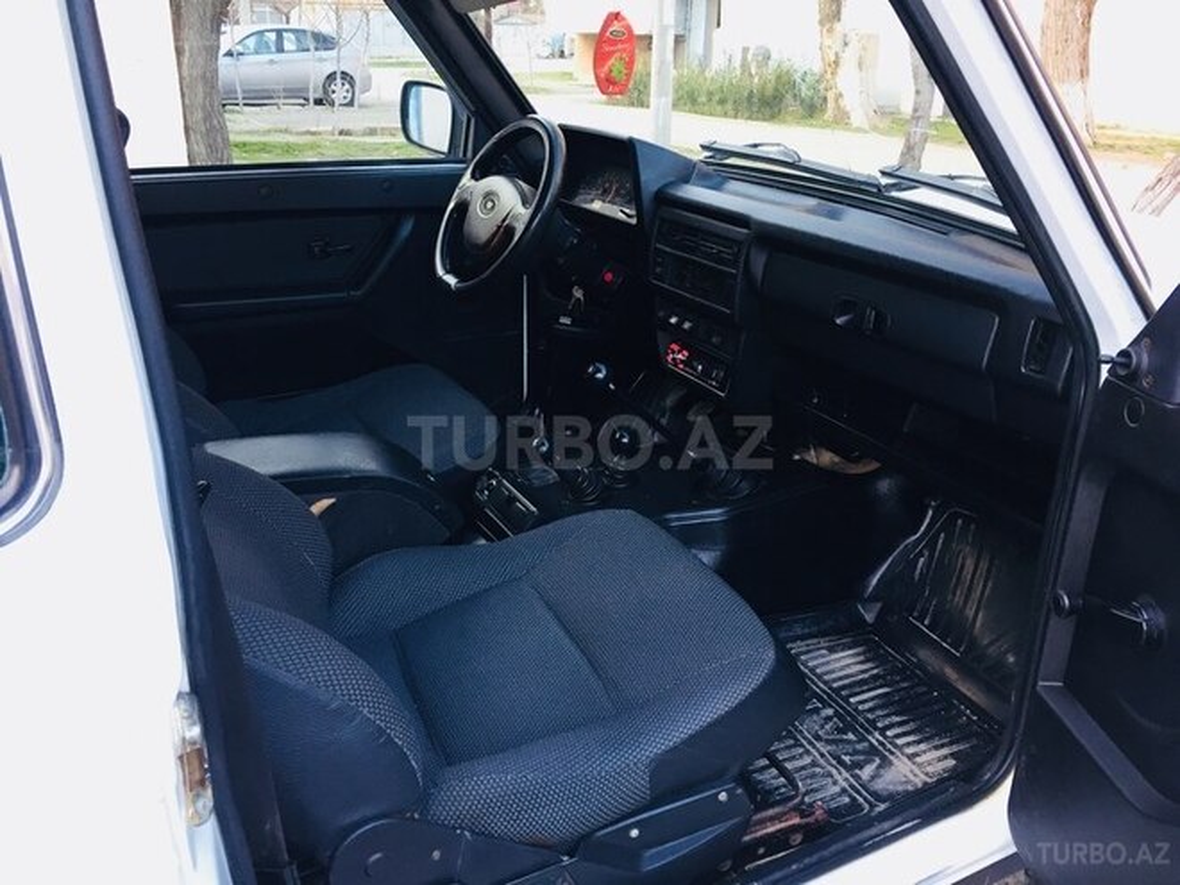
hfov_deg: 61.7
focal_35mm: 29
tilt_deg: -22.2
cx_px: 590
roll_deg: -1.5
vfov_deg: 48.2
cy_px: 442
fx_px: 989
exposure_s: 1/33
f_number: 2.2
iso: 50
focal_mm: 4.15
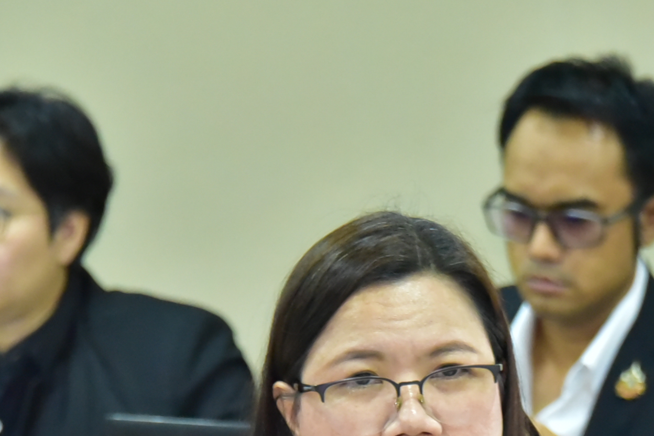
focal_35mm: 410
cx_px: 443
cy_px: 501
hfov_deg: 5.0
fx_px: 7448
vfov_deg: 3.3
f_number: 5.6
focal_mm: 170
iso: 6400
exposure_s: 1/200
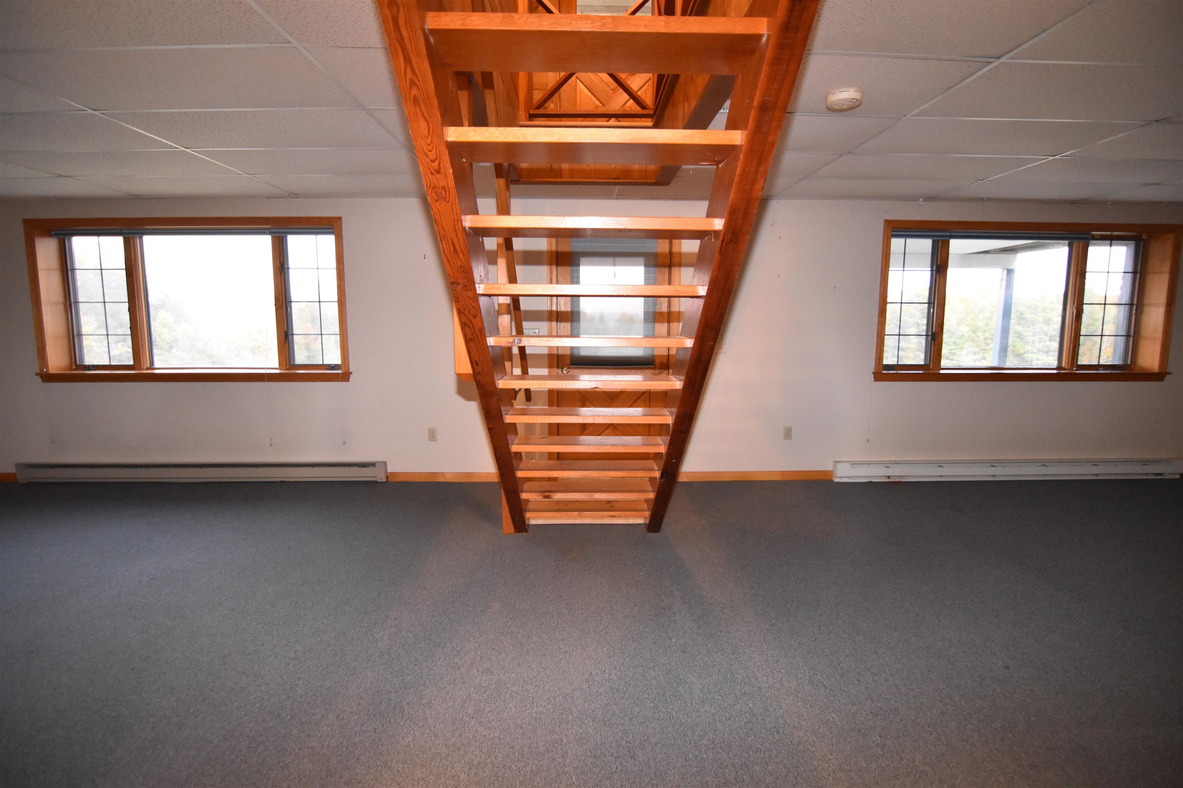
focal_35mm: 16
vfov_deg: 72.1
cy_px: 394
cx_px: 592
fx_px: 542
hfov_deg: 95.0
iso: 4000
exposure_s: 1/60
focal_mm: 11
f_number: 2.8
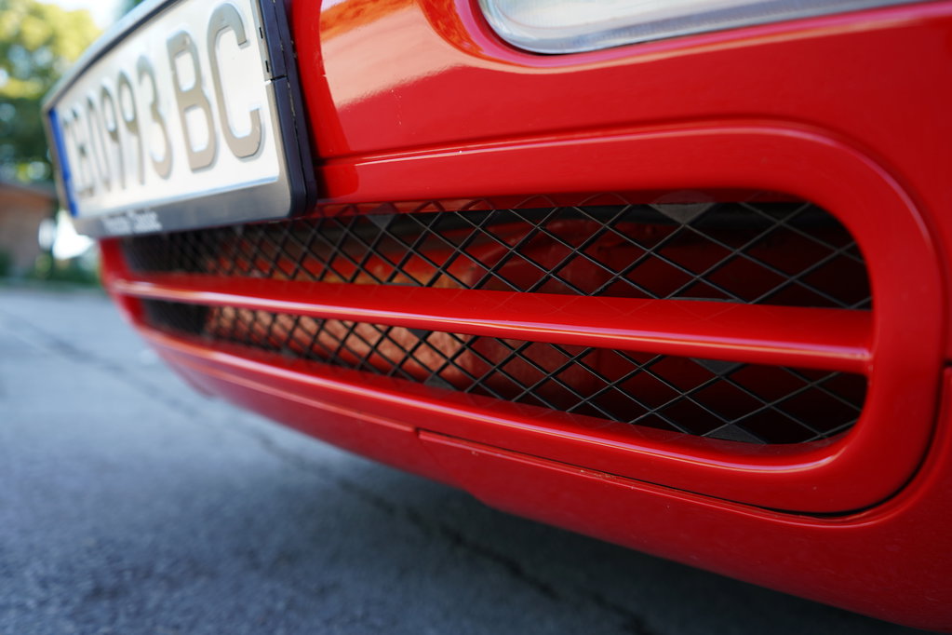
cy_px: 318
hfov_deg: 61.9
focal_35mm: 30
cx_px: 476
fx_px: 793
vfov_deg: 43.6
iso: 100
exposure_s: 1/60
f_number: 4
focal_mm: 30
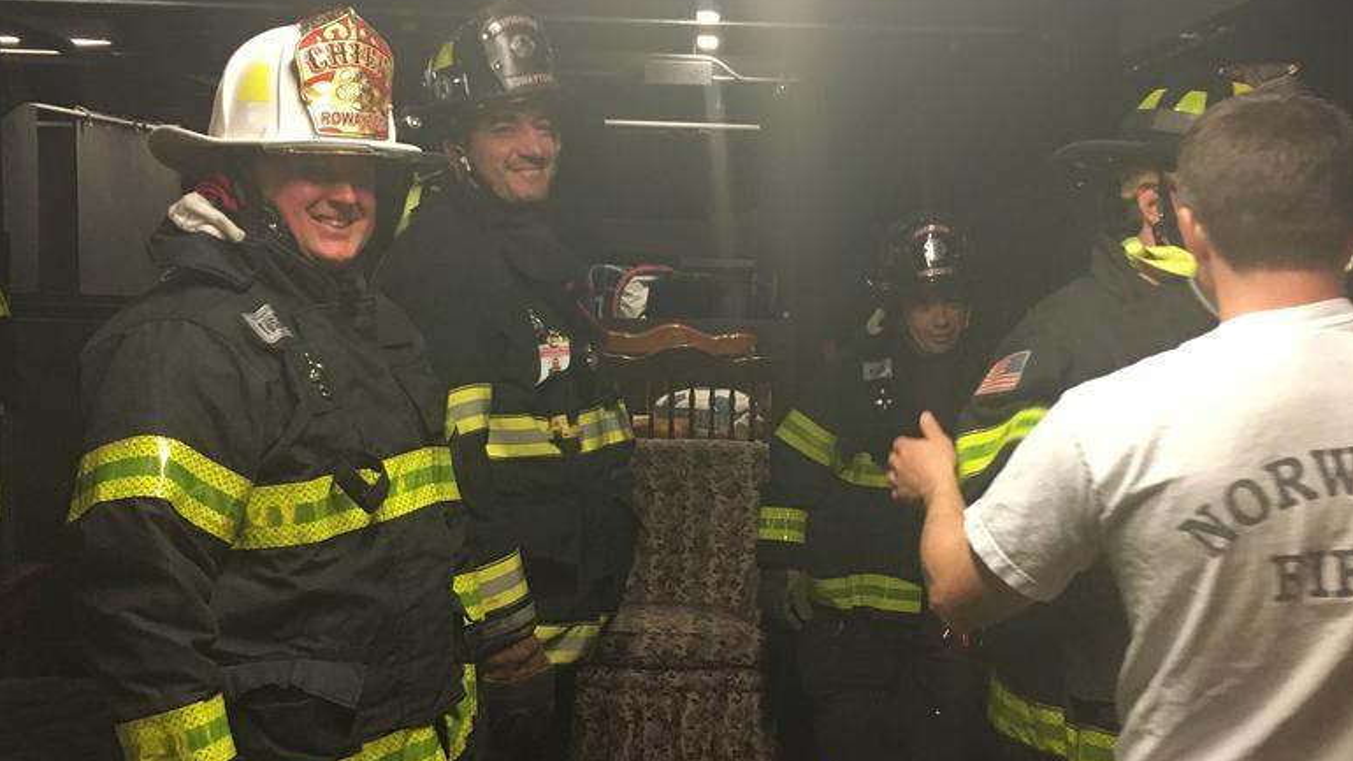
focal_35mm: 42
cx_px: 757
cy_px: 381
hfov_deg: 48.3
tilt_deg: -3.8
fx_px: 1507
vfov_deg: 28.3
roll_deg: -2.8
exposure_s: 1/30
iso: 160
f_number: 2.2
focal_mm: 4.15
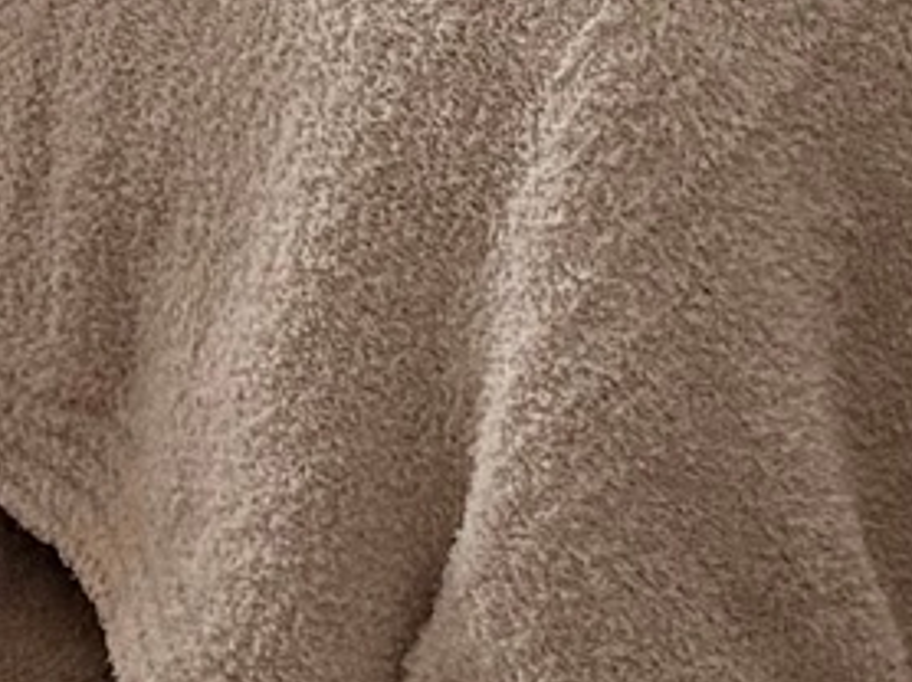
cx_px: -108
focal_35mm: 177
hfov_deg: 11.0
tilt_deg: -14.5
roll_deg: +1.8
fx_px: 4659
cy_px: -1249
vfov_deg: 7.5
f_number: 1.78
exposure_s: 1/120
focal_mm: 6.76
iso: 400
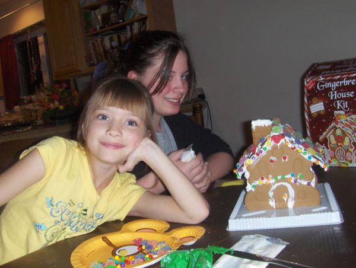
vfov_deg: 35.2
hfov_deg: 45.7
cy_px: 134
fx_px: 422
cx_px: 178
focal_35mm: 41
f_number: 3.5
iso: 100
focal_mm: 6.5
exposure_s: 1/60
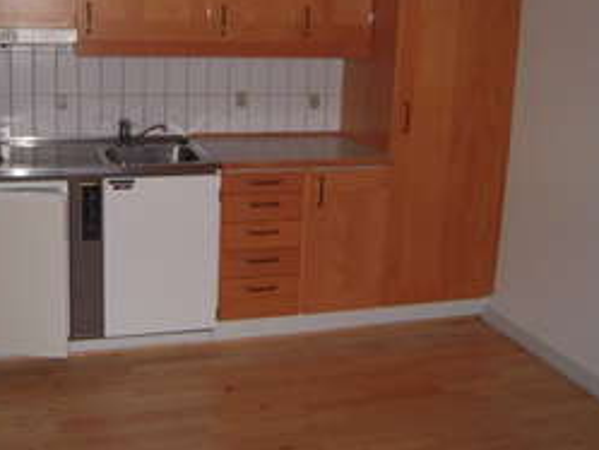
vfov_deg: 33.9
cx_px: 227
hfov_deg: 44.4
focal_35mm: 42
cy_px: 135
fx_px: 727
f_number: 2.7
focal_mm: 5
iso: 400
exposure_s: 1/25
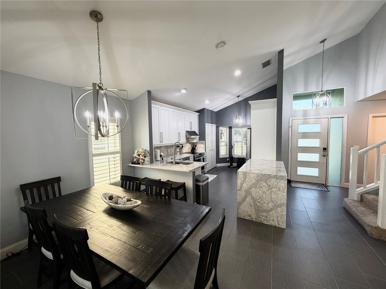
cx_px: 193
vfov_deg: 85.7
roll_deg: +0.9
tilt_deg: -3.4
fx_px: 156
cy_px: 144
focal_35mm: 14
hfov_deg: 102.1
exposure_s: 1/60
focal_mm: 2.22
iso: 200
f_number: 2.2
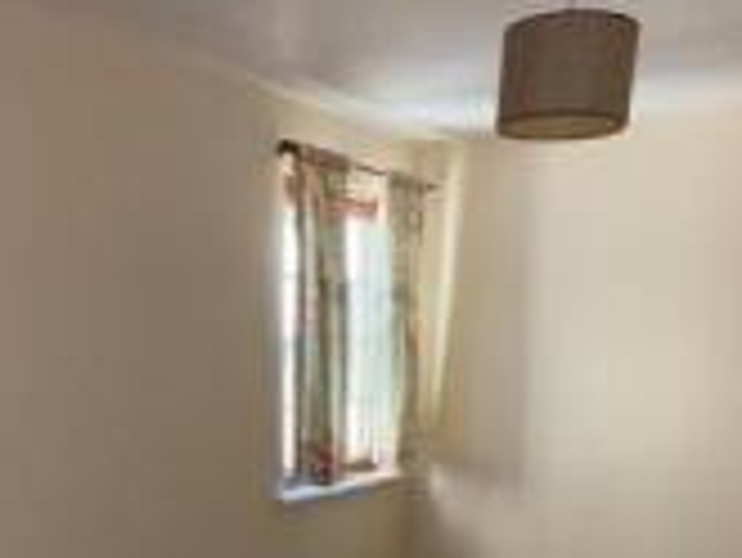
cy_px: 619
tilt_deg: -20.2
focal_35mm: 37
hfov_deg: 50.0
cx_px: 337
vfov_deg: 33.5
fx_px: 794
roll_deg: -1.1
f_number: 2.2
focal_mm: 2.22
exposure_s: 1/85
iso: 80
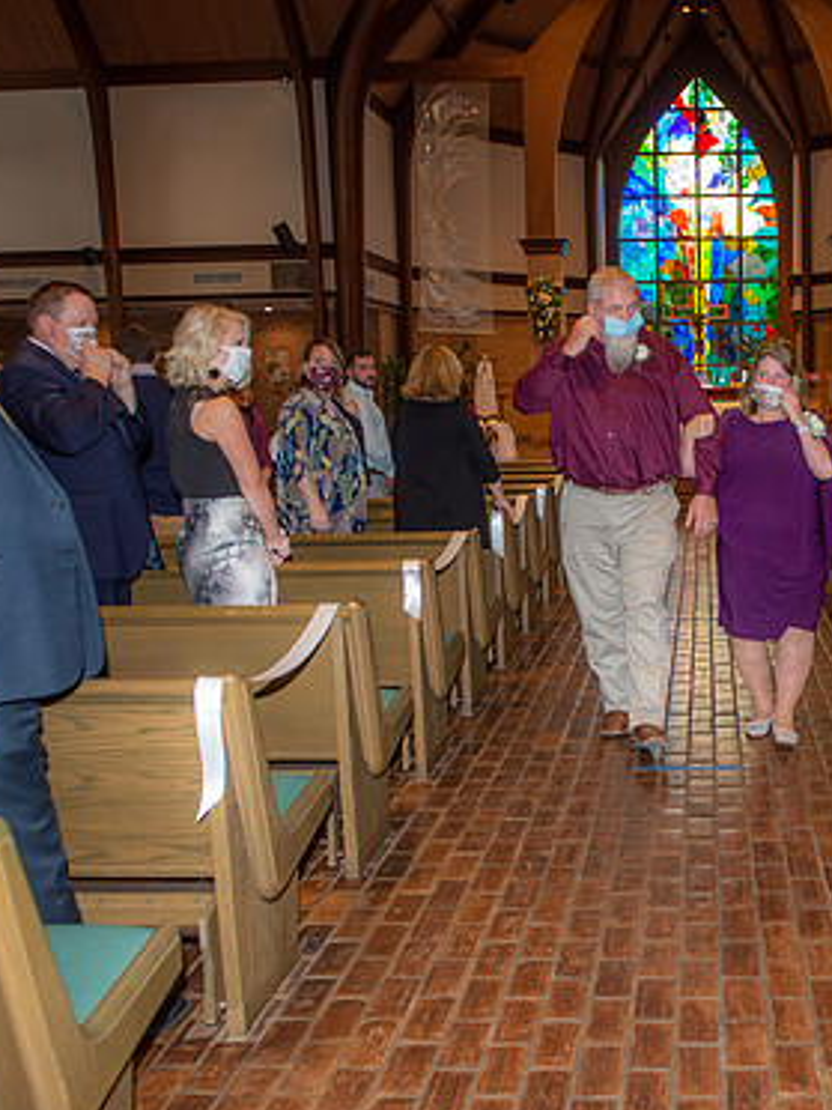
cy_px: 573
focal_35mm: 39
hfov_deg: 35.5
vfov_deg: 47.9
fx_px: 1250
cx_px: 677
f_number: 5
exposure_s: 1/125
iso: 1250
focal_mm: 26
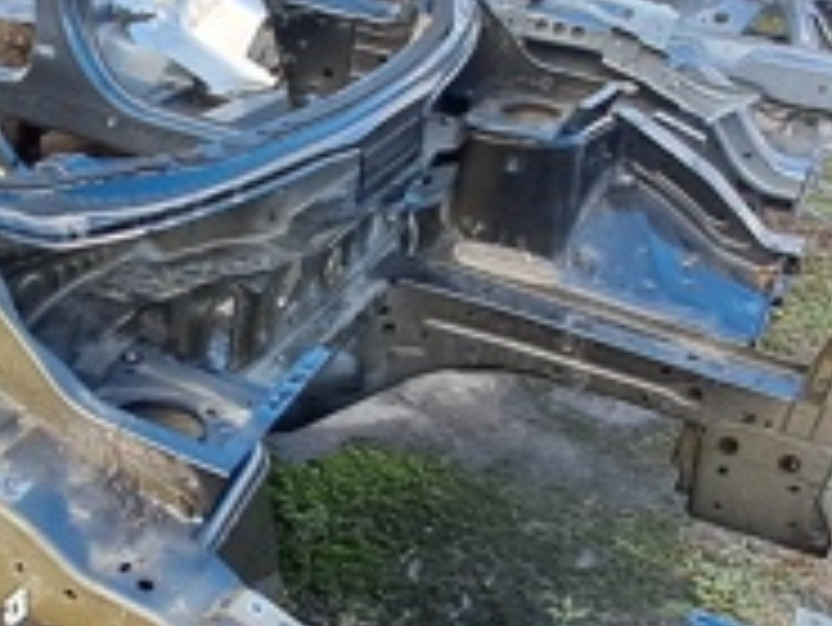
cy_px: 356
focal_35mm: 45
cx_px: 144
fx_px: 1082
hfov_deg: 40.0
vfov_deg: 32.2
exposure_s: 1/196
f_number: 2.2
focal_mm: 1.13
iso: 50
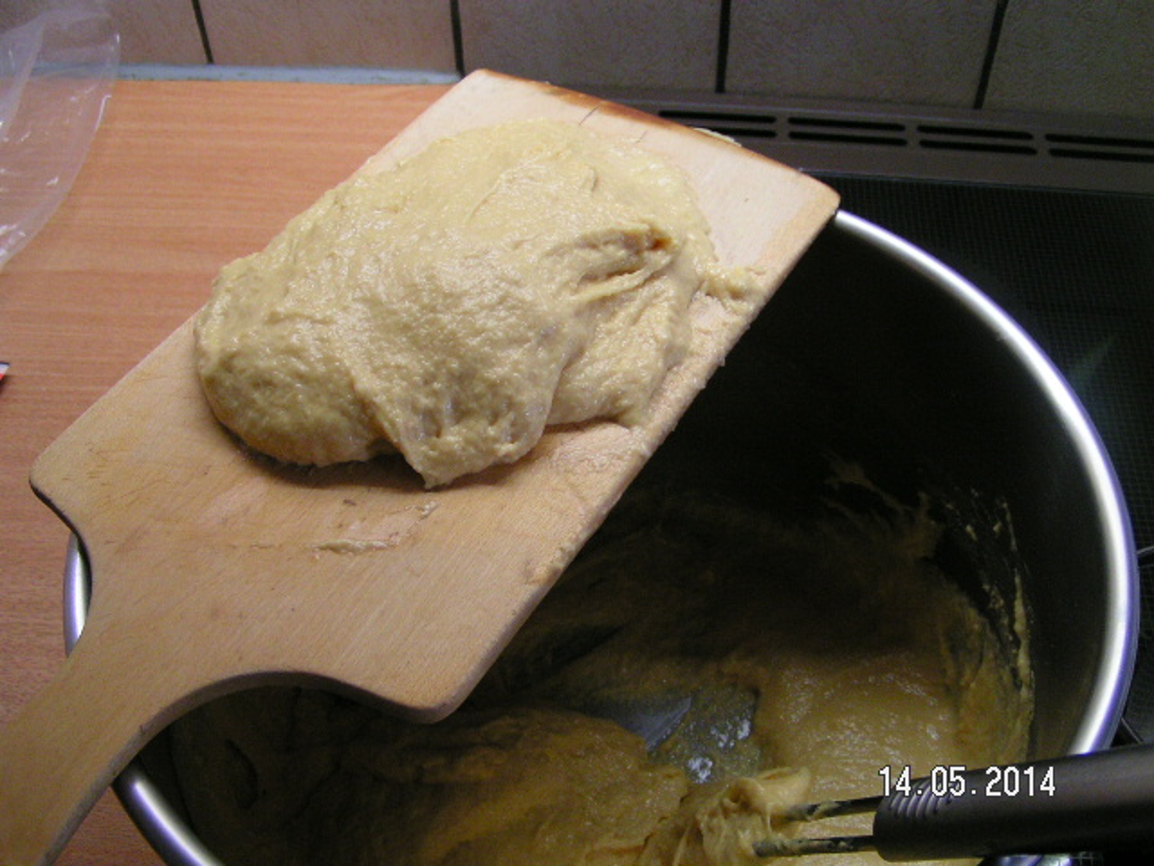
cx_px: 577
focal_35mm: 38
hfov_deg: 49.0
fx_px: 1267
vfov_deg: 37.7
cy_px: 433
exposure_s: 1/25
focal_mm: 5.8
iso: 200
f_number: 2.8
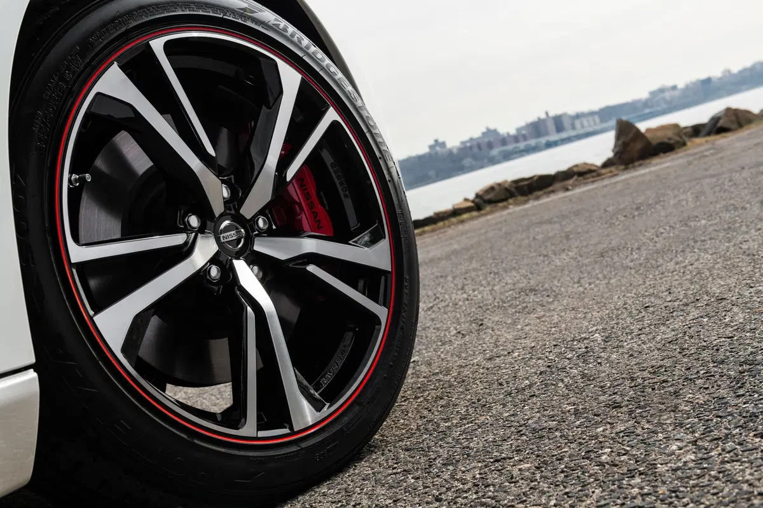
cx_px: 382
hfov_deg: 41.1
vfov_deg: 28.1
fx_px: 1017
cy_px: 254
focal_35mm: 48
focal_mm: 48
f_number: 10
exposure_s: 1/125
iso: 250
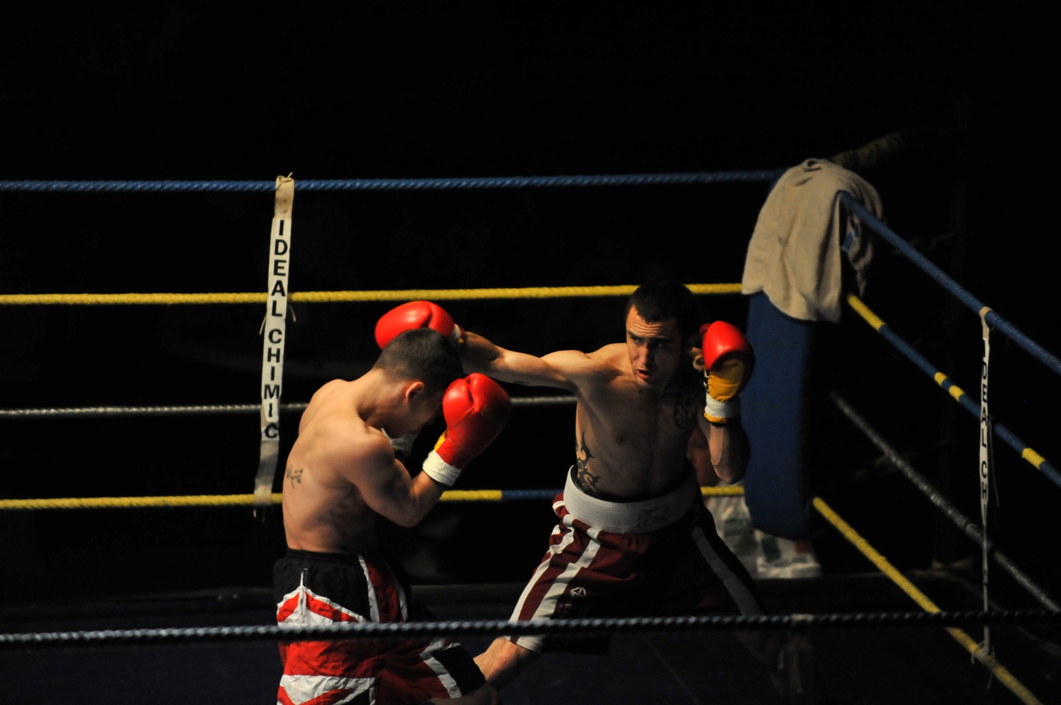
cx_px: 530
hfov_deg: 10.3
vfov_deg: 6.9
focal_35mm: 200
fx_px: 5889
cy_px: 352
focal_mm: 200
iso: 3200
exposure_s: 1/640
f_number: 2.8
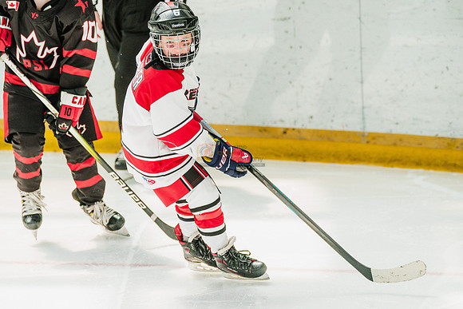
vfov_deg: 5.6
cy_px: 178
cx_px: 183
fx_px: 3149
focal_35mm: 245
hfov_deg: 8.4
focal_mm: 197
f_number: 4
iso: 1600
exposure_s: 1/1600
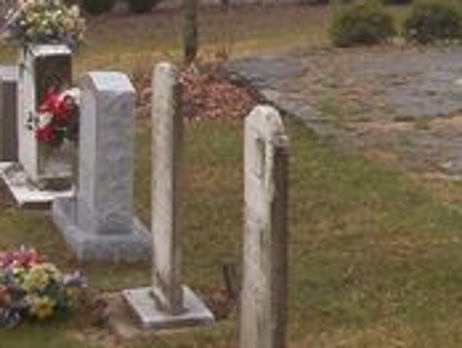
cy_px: -161
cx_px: 560
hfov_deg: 15.9
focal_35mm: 119
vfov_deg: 12.0
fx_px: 1590
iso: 100
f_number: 4.5
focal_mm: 6
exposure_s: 1/465
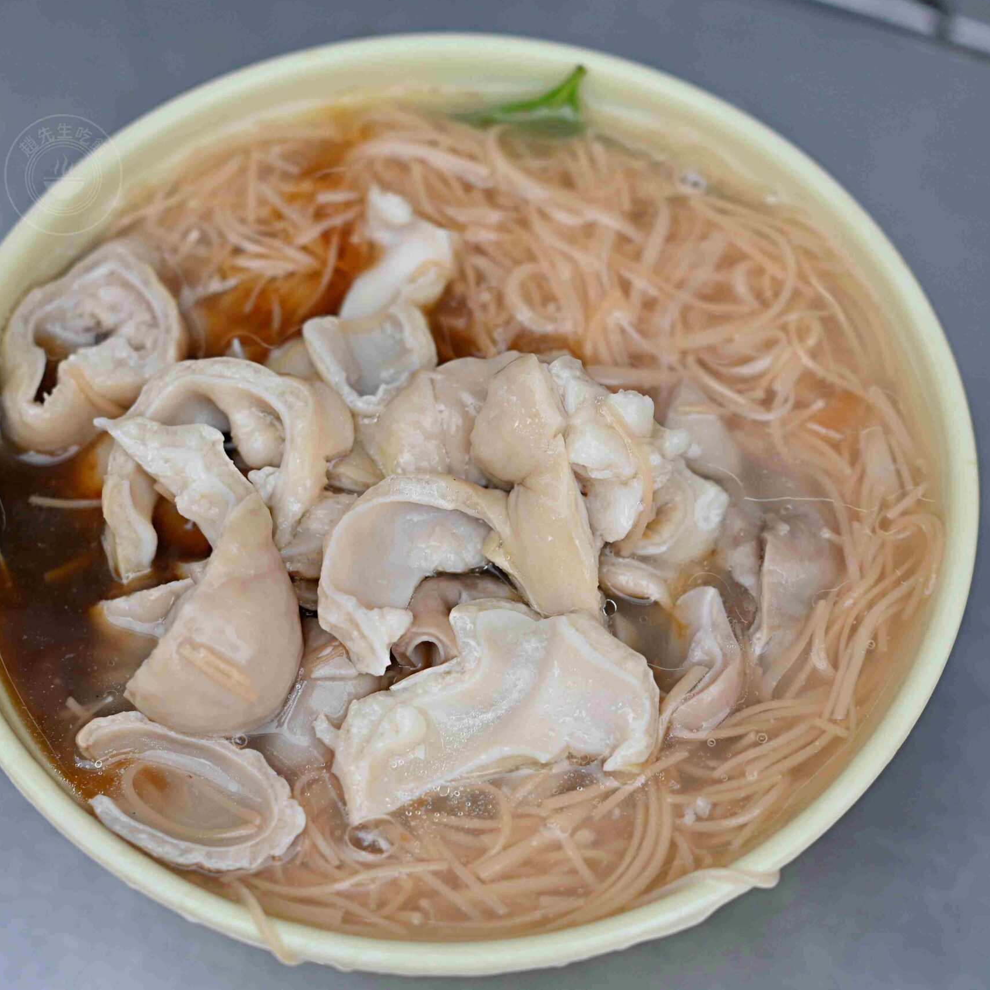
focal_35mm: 96
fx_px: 3106
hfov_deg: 18.1
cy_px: 494
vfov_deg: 18.1
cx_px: 502
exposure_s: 1/640
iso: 100
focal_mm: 50
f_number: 3.2
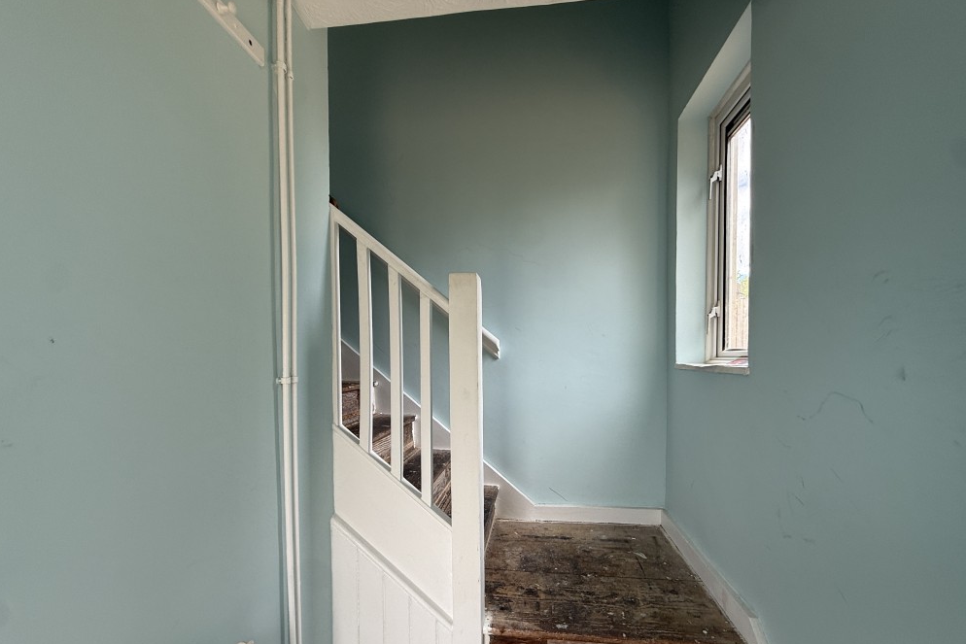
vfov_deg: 76.9
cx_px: 492
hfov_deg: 100.4
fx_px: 403
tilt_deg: -2.3
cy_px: 369
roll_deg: -1.0
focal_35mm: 15
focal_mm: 2.22
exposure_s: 1/139
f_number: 2.2
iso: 64
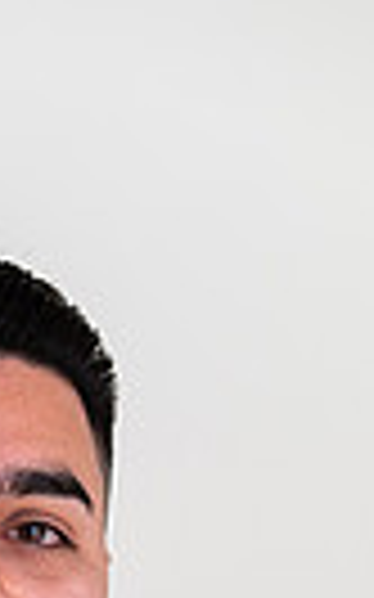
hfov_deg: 4.5
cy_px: 976
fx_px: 4784
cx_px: -81
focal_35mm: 293
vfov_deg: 7.0
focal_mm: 85
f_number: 2.8
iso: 50
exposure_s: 1/160
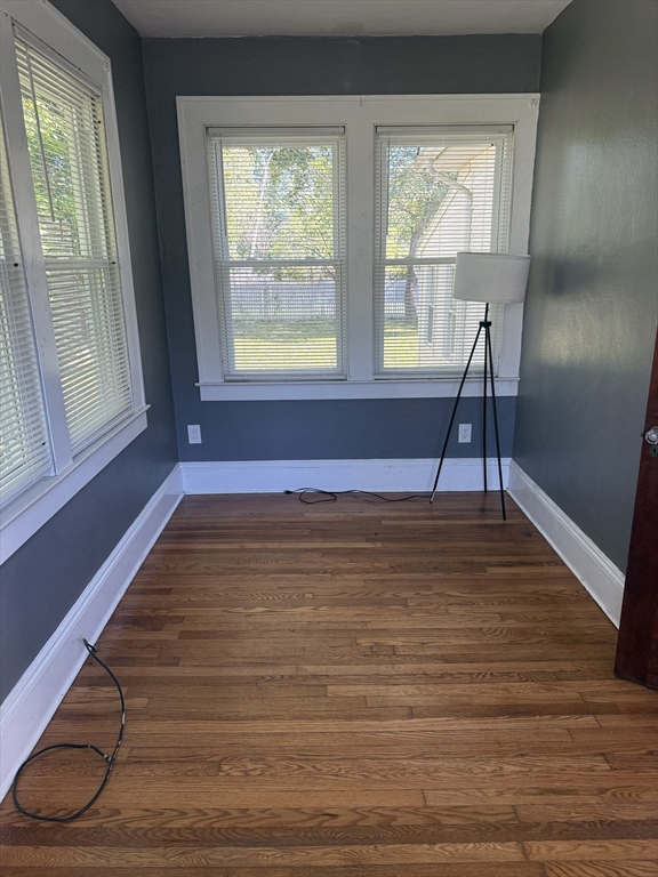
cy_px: 438
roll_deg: +0.7
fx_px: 608
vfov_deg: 71.6
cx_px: 329
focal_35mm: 24
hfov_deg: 56.8
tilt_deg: -15.6
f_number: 1.78
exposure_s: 1/121
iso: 160
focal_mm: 6.76
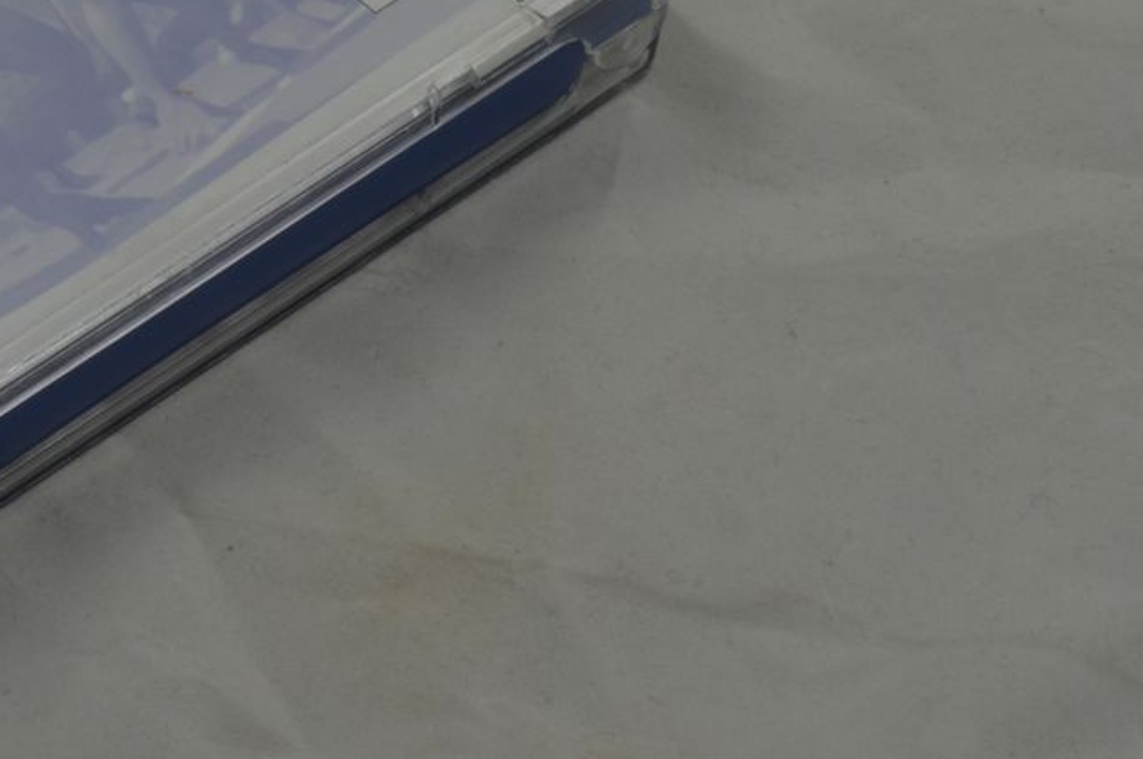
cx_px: 47
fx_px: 5358
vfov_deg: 8.1
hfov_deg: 12.1
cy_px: 132
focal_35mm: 169
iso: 100
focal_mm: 40
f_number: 20
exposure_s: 1/4
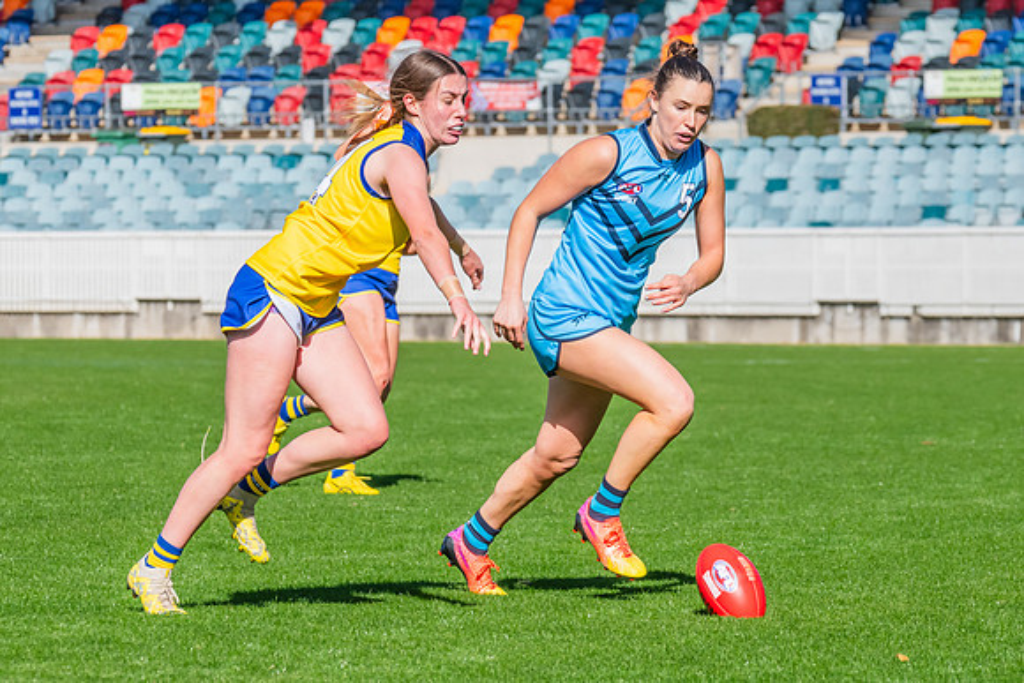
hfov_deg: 6.6
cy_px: 266
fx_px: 8900
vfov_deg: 4.4
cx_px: 511
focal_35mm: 313
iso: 800
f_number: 13
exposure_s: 1/1250
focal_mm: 240
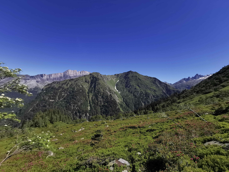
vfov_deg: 78.1
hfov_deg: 94.5
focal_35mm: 16
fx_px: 106
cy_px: 86
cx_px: 114
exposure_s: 1/1089
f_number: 2.2
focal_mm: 2.35
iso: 50
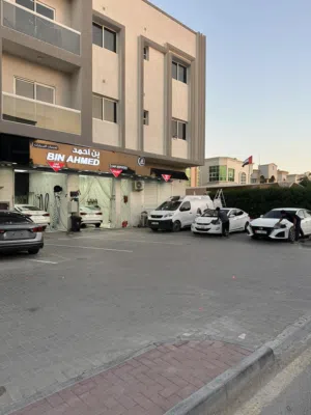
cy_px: 208
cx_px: 156
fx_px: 287
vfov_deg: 71.6
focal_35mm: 24
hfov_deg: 56.8
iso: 80
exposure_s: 1/321
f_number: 1.78
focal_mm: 6.86
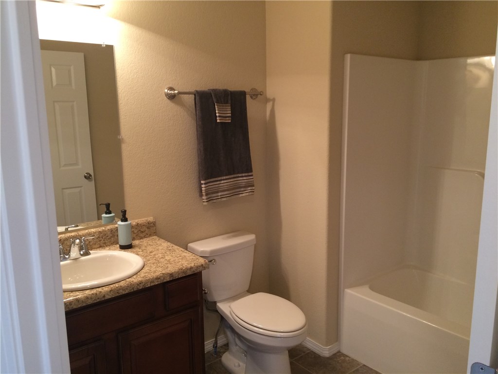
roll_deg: +1.7
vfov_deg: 48.2
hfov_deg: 61.7
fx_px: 417
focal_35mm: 29
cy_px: 187
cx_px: 249
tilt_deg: -11.4
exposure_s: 1/30
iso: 160
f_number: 2.2
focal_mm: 4.15
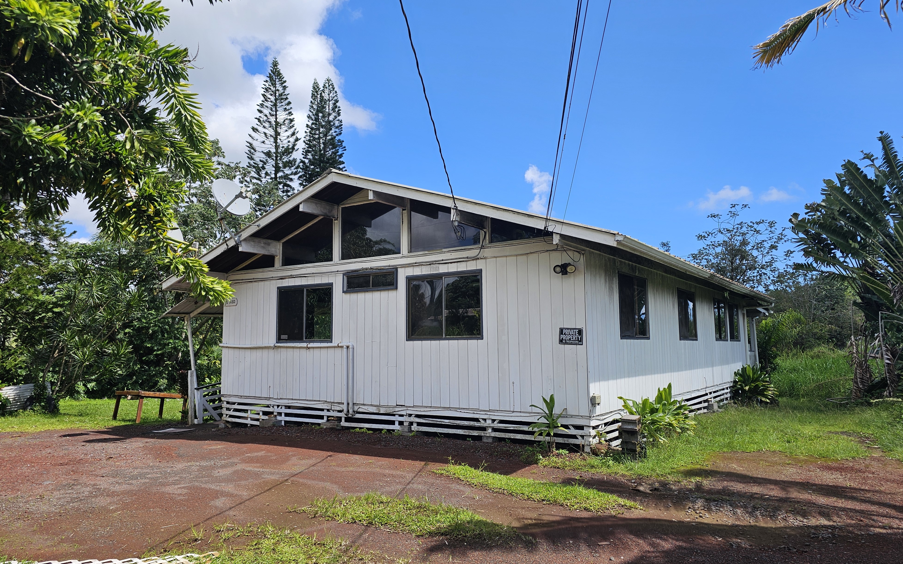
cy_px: 291
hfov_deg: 72.5
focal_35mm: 25
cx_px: 459
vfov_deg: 49.3
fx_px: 615
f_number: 1.7
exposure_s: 1/662
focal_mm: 6.3
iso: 10
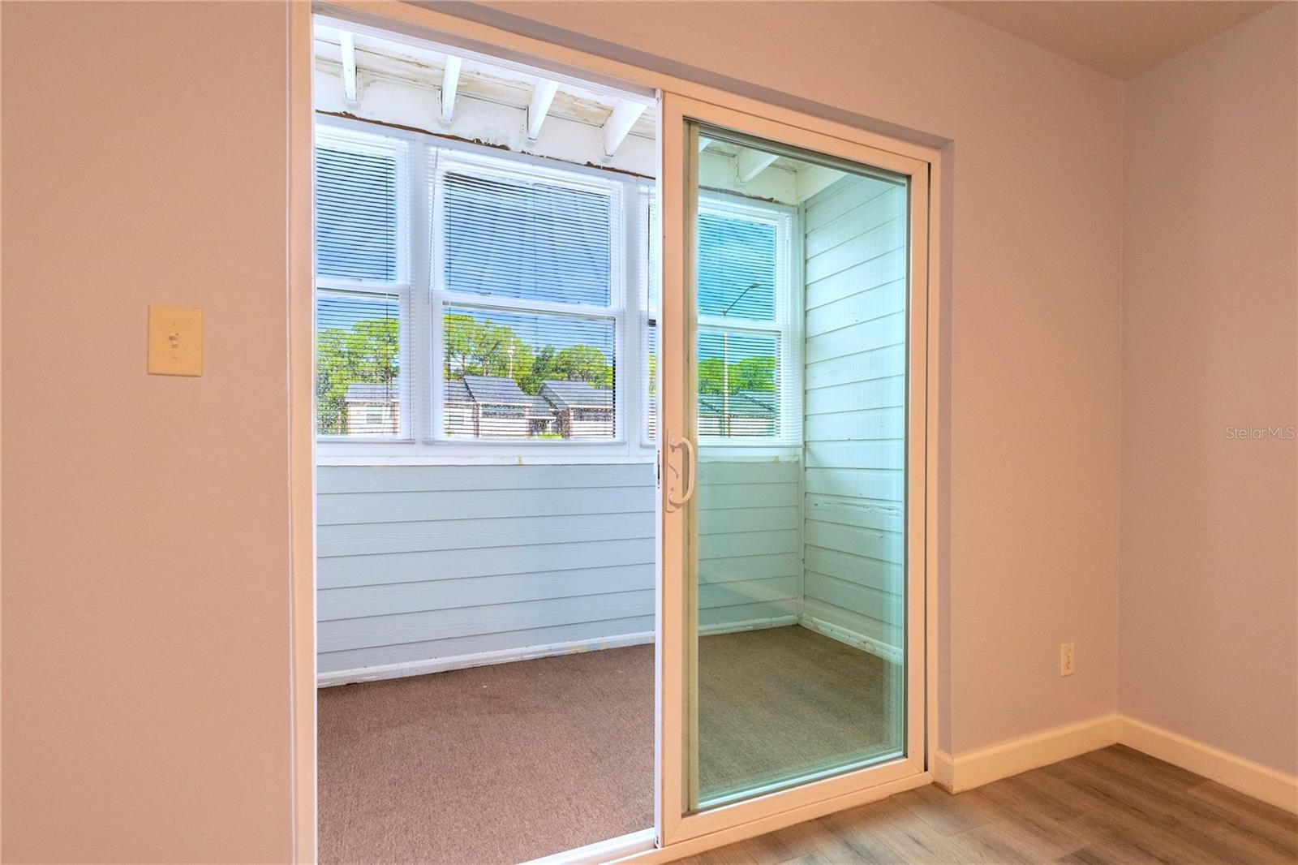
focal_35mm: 15
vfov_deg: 77.3
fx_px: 541
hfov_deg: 100.4
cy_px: 432
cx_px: 649
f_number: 9
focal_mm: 10
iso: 100
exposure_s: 1/60
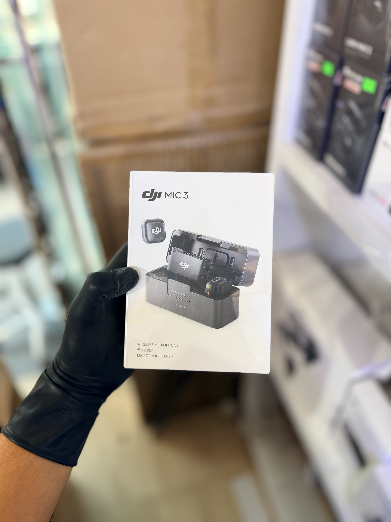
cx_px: 196
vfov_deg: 71.6
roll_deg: +0.9
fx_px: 361
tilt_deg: -40.5
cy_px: 261
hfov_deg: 56.8
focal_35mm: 24
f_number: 1.78
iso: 125
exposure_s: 1/50
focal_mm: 6.76
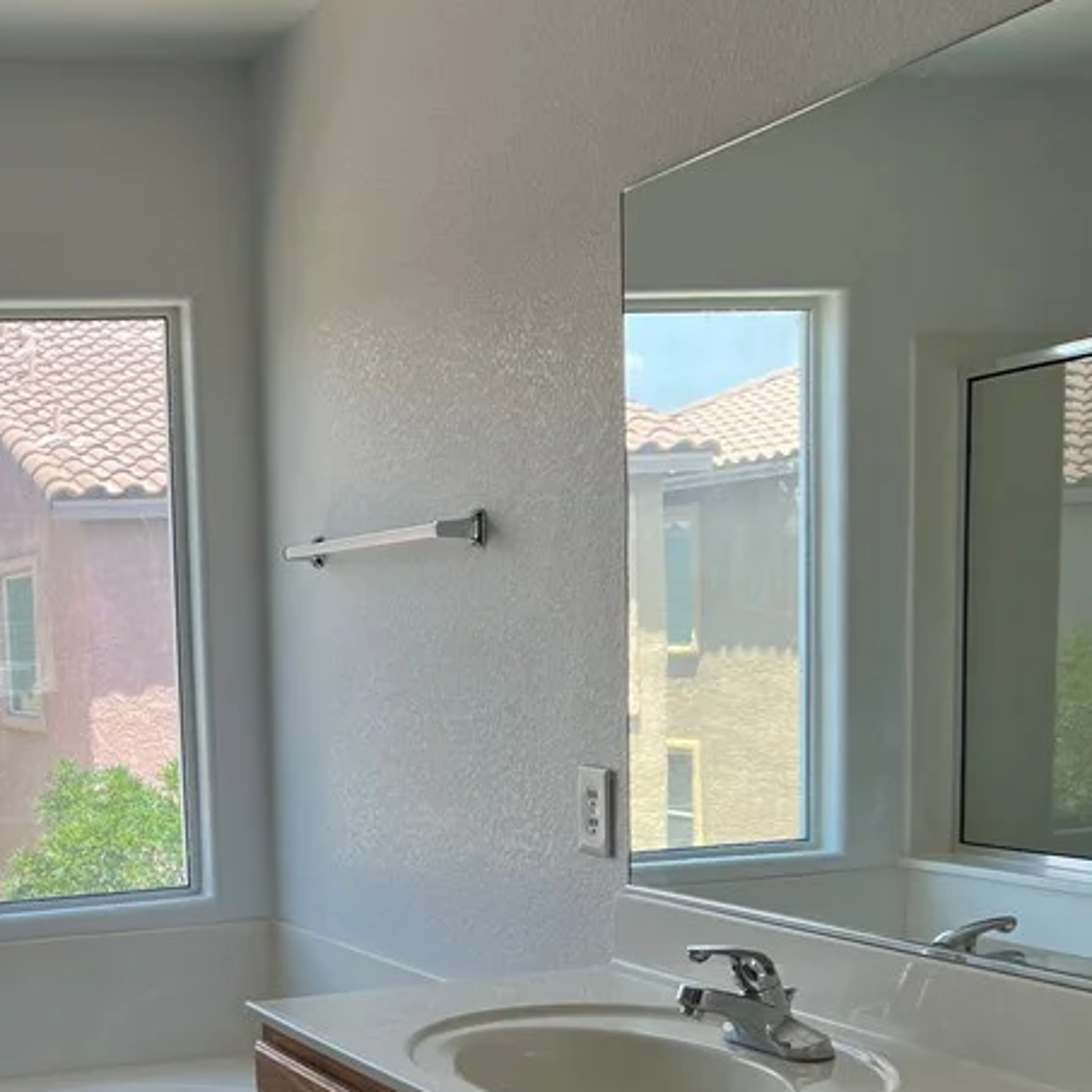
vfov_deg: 32.1
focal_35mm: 52
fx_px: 1856
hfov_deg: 30.6
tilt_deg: -6.1
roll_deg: +2.8
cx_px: 22
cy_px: 829
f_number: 1.5
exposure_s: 1/518
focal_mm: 5.7
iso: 50
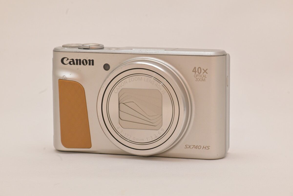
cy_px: 98
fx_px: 1147
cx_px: 146
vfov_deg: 9.7
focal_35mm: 141
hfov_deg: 14.6
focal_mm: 94
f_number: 14
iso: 800
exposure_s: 1/40
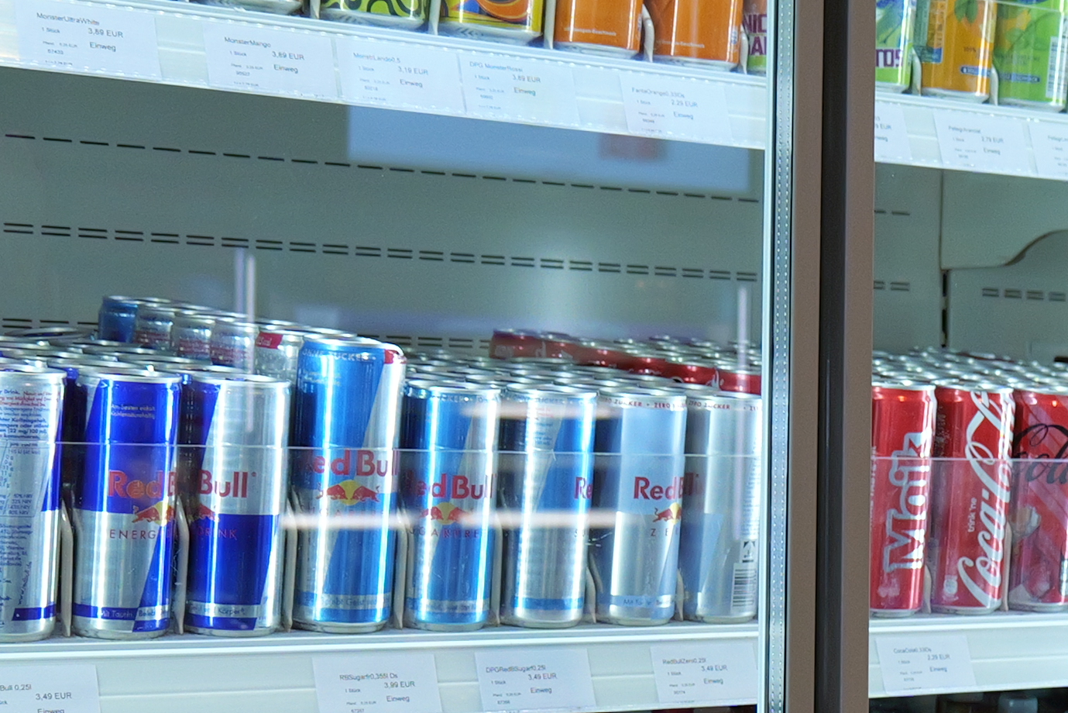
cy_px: 505
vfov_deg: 15.7
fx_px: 2581
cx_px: 1072
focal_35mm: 87
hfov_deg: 22.5
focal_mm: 20
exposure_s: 1/320
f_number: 3.5
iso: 1250
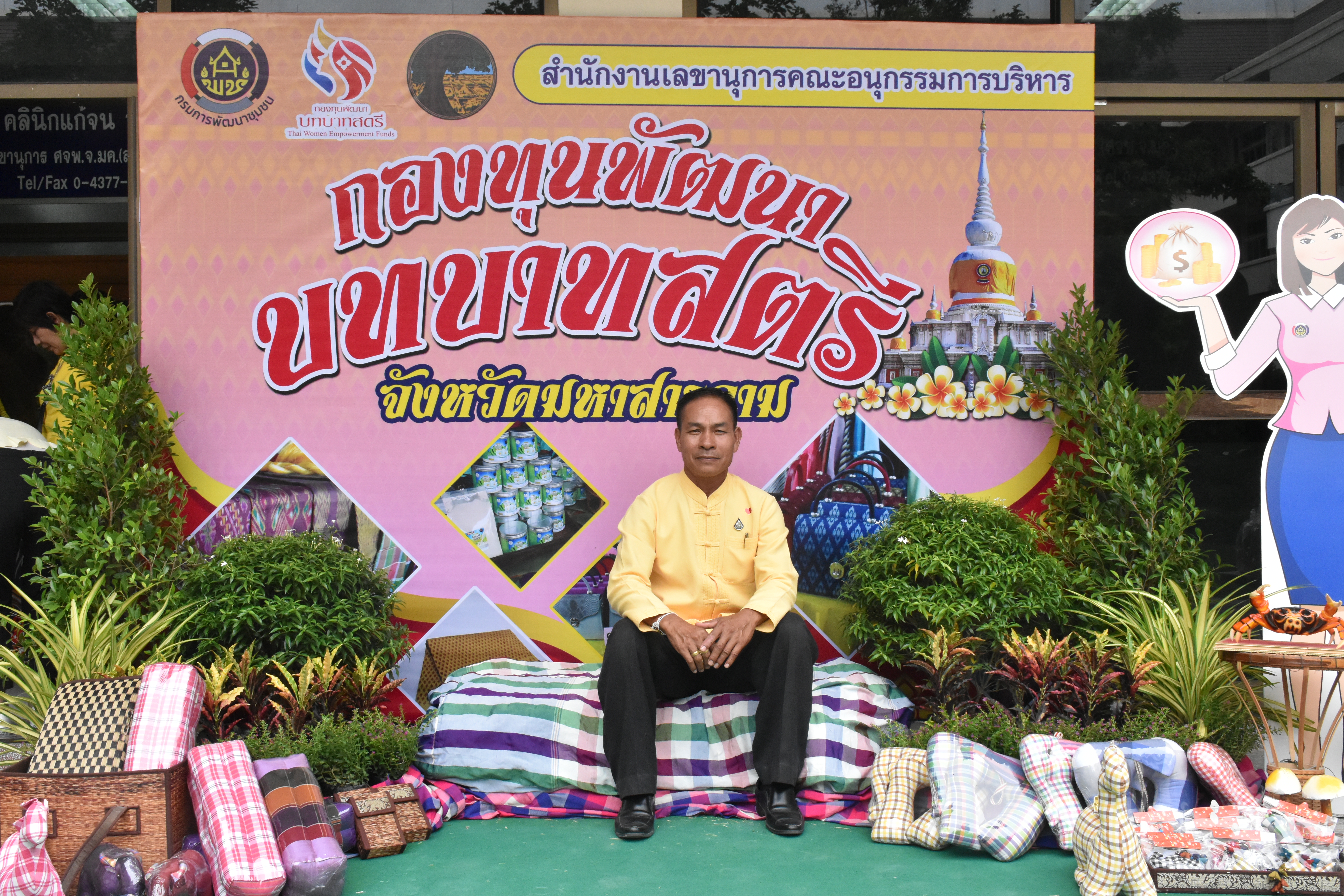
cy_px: 448
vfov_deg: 34.2
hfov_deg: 49.6
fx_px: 1456
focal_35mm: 39
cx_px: 672
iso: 3200
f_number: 11
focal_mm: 26
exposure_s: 1/500
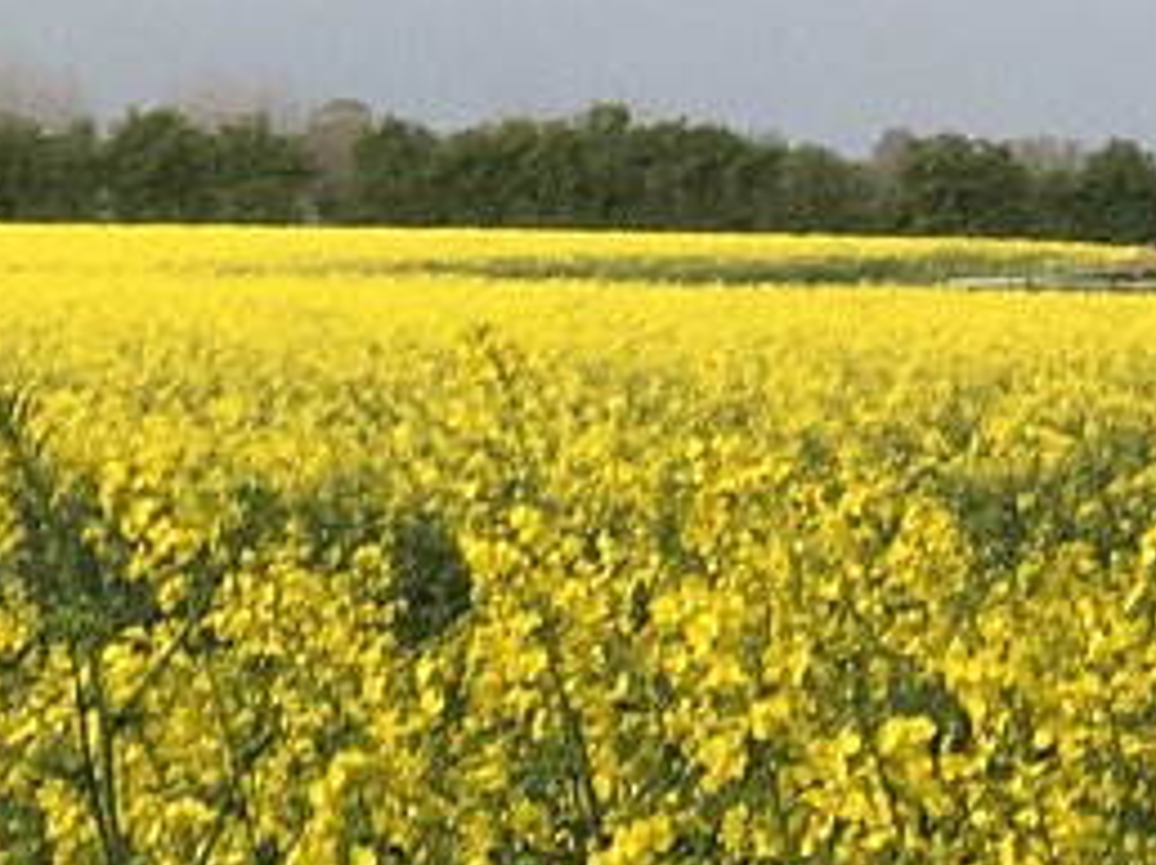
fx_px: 6006
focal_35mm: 180
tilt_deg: +12.2
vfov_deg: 7.7
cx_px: -502
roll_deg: -0.8
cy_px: -1228
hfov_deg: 10.7
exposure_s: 1/100
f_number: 2.2
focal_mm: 4.15
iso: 32
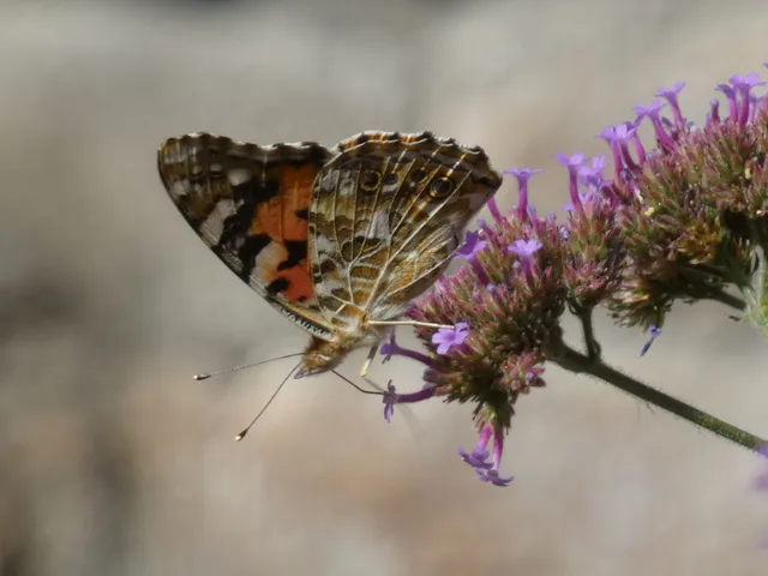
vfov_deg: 2.6
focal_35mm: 566
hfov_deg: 3.5
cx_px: 384
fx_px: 12557
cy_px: 288
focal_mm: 101.4
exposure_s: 1/400
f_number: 5.6
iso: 80
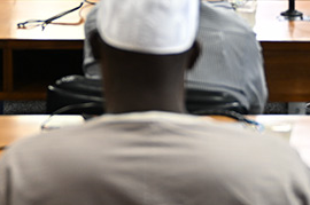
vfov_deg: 8.5
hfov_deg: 13.1
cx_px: 67
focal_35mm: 156
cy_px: -113
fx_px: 1341
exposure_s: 1/50
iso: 400
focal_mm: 49
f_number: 2.8
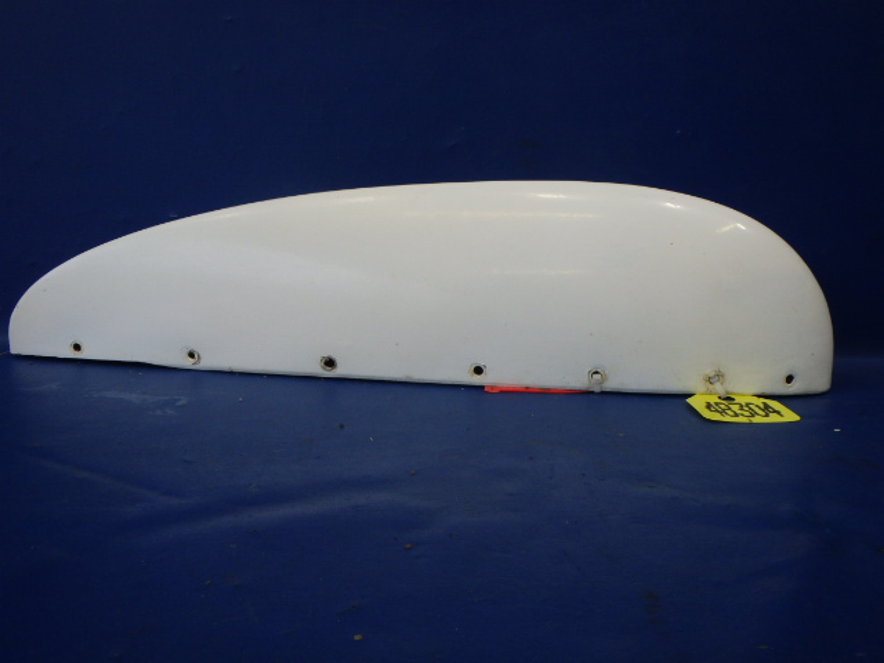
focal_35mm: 28
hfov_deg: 63.4
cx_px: 442
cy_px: 332
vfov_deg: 49.7
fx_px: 715
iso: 200
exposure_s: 1/50
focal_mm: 5
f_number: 3.9
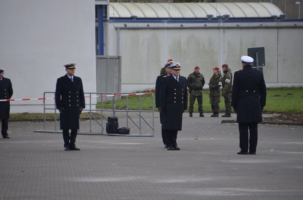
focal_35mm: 375
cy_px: 100
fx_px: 3149
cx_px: 152
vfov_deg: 3.6
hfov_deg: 5.5
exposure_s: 1/400
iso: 400
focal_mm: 250
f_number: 6.3
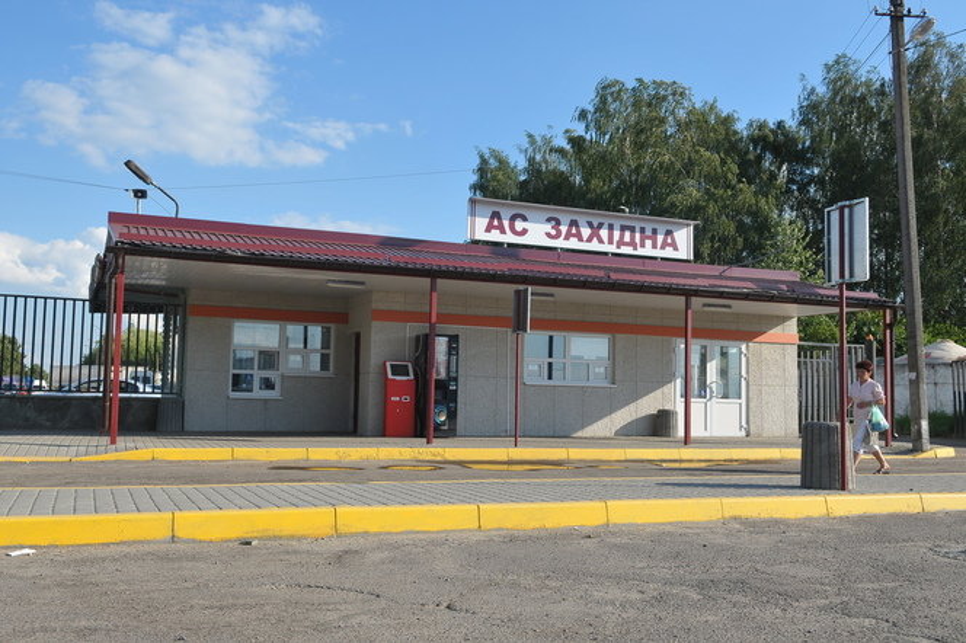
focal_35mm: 34
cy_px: 322
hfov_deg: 55.1
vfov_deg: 38.3
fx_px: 925
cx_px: 483
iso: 200
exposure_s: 1/500
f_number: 5.6
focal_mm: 23
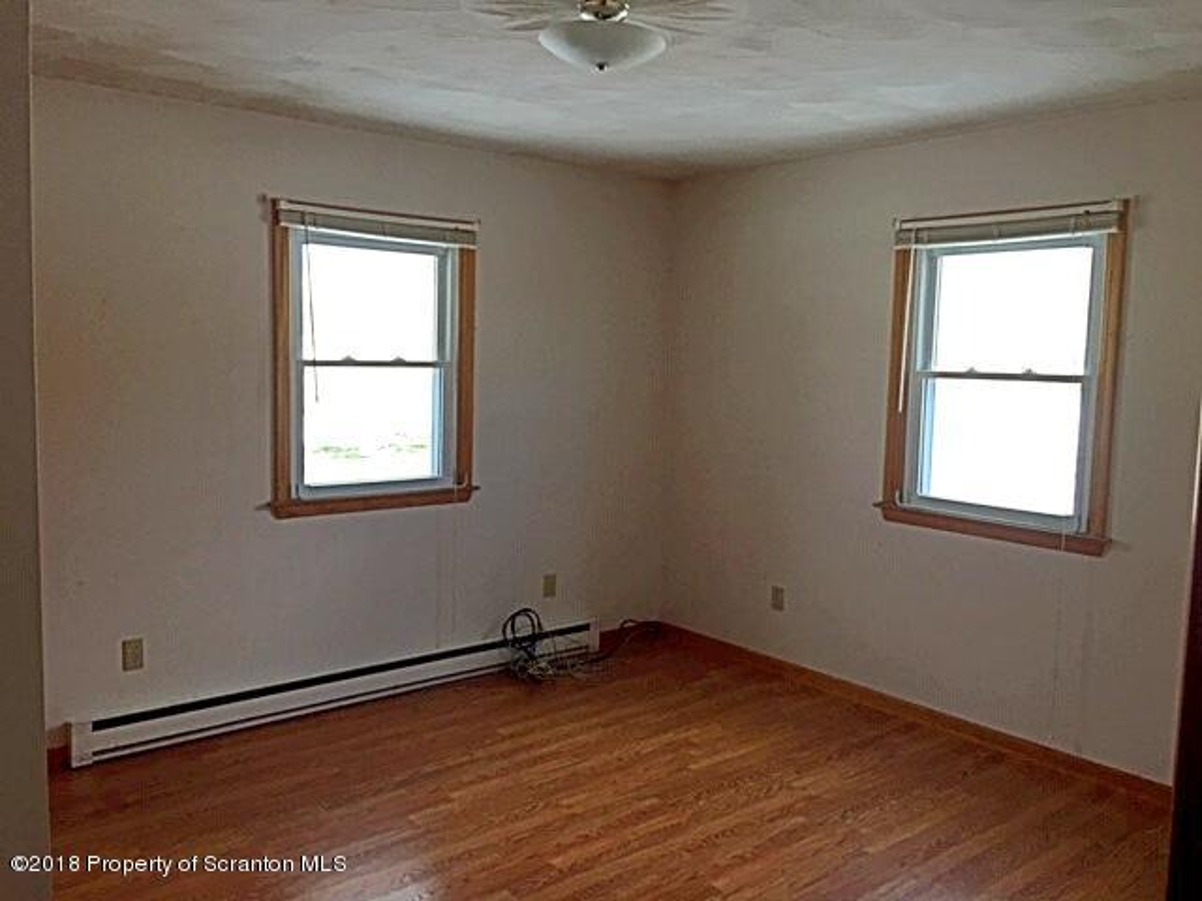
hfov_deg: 61.7
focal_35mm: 29
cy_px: 450
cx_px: 601
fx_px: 1007
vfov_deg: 48.2
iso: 25
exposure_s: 1/30
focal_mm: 4.15
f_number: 2.2
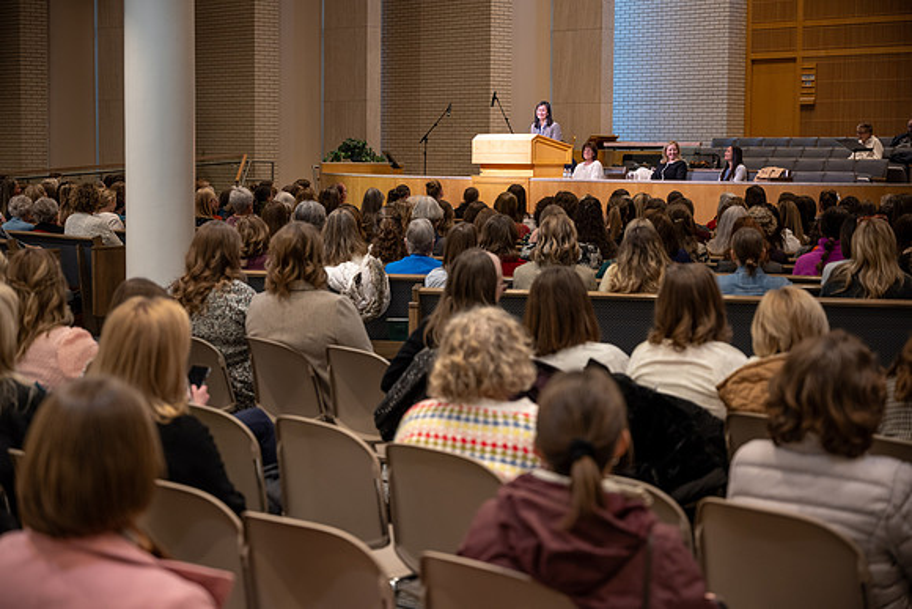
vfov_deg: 19.5
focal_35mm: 70
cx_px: 456
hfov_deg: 28.8
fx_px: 1774
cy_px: 304
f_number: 4
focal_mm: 70
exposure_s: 1/60
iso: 640
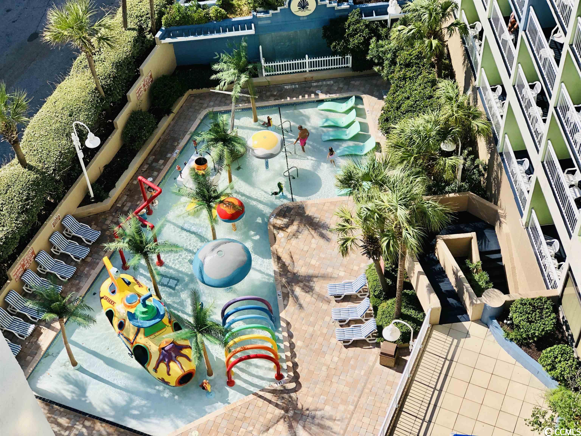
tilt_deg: -52.0
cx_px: 290
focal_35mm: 57
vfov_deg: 25.7
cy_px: 218
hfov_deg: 33.8
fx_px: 957
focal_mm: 6.6
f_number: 2.8
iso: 20
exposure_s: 1/674
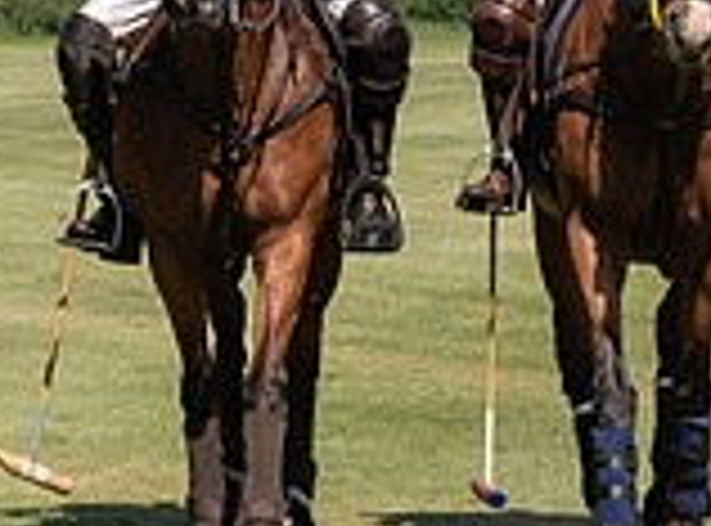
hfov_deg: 5.3
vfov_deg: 4.0
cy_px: -90
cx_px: -485
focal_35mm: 370
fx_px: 7565
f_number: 13
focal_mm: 60
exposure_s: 1/640
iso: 640
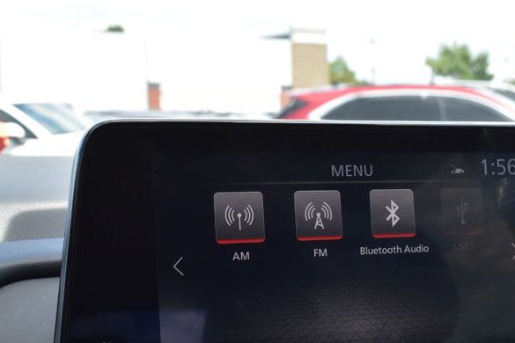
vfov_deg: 19.1
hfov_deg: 28.3
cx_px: 343
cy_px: 245
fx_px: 1014
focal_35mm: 71
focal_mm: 27
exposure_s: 1/160
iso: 400
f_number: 10
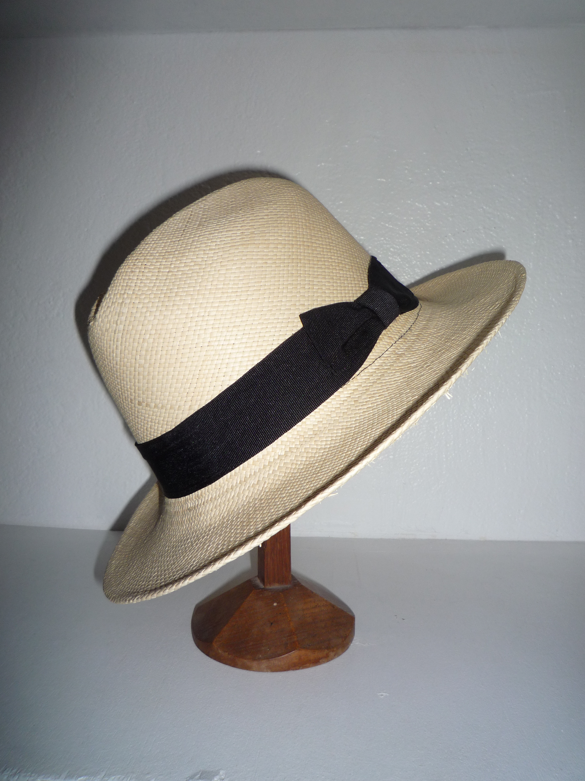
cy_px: 390
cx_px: 292
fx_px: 563
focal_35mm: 25
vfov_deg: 69.4
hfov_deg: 54.9
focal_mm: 4.4
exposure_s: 1/250
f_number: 4
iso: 100
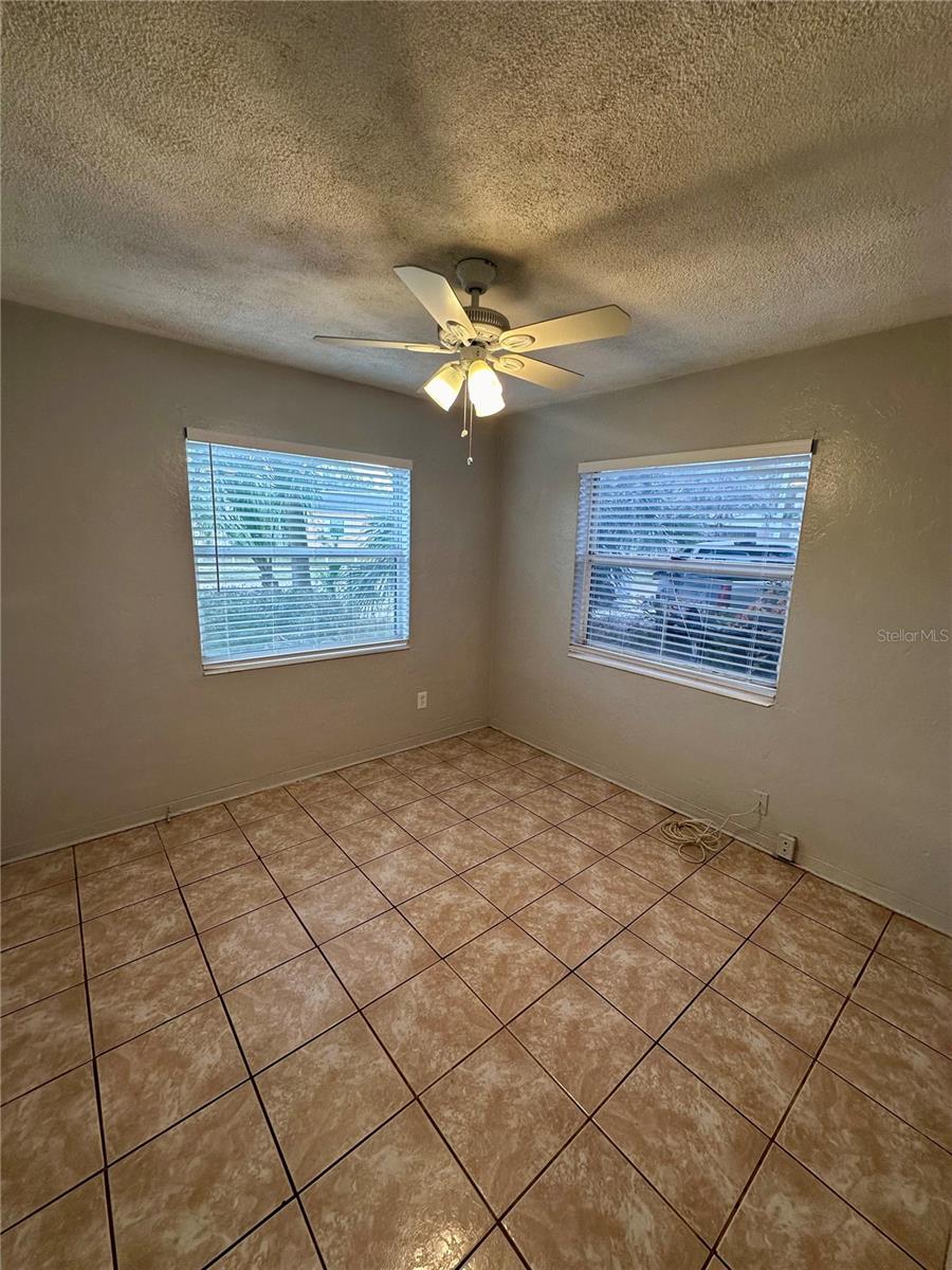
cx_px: 476
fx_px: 513
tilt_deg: -10.2
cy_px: 635
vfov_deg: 102.1
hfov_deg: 85.7
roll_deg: -3.7
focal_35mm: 14
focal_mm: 2.22
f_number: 2.2
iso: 125
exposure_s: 1/120
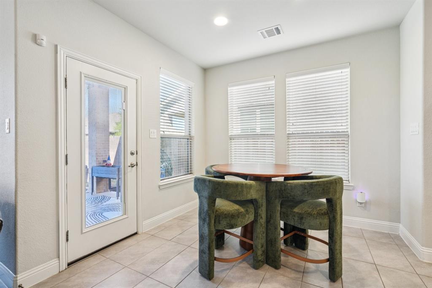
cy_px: 144
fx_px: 192
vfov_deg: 73.7
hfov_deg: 96.8
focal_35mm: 16
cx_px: 216
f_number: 8
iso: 320
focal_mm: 16
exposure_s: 1/30
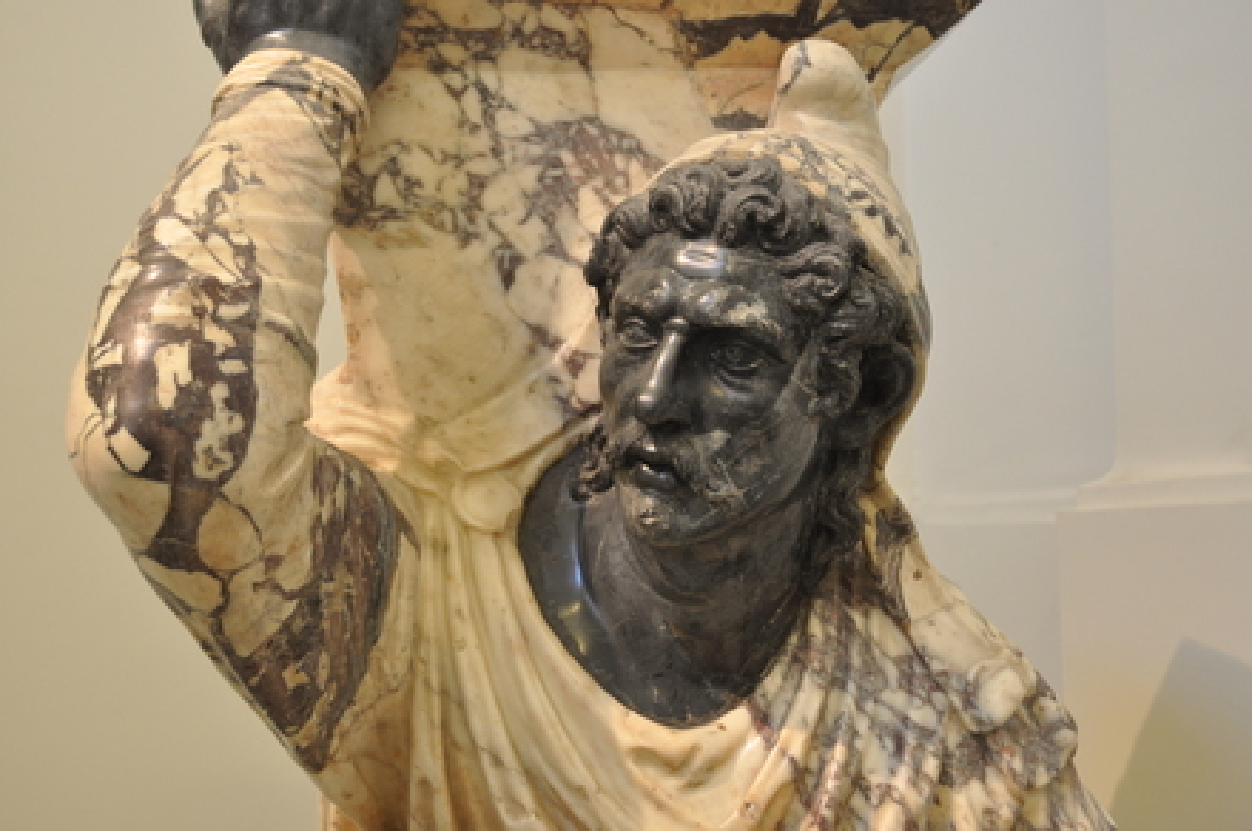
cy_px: 416
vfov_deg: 31.8
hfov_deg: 46.5
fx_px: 1459
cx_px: 626
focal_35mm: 42
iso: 500
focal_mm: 28
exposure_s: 1/15
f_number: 4
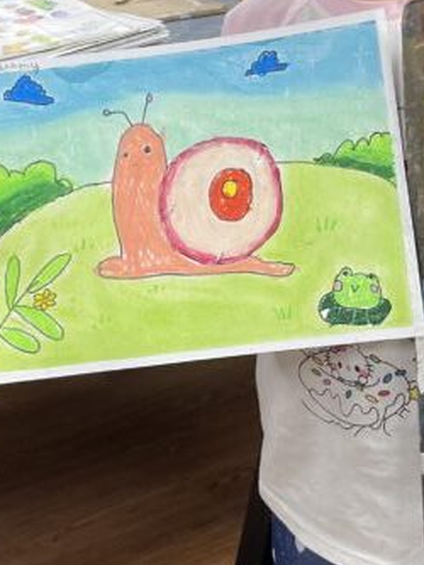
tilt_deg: -19.5
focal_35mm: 75
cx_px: 341
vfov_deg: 25.7
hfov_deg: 19.4
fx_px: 1224
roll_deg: +1.3
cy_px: 148
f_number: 1.6
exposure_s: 1/100
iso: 80
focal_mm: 5.1
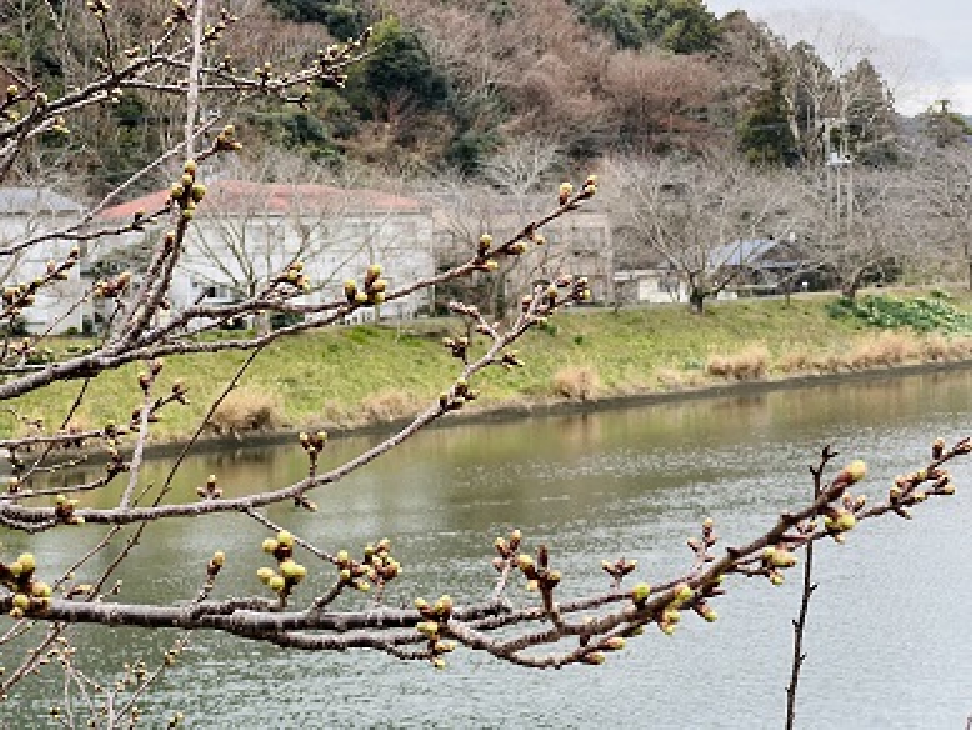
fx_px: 2163
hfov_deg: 25.3
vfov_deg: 19.1
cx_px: 486
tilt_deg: -2.3
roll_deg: +2.9
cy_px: 365
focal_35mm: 77
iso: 50
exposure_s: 1/99
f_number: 2.8
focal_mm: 9
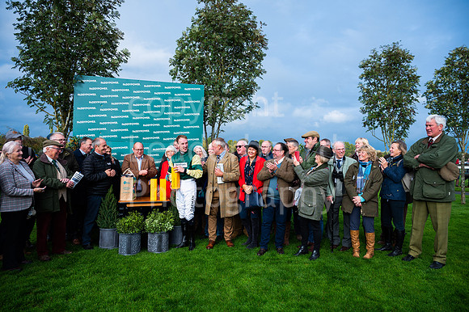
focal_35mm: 24
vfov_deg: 53.1
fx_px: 312
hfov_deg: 73.8
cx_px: 234
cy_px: 156
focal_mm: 24
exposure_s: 1/3200
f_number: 4
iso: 500
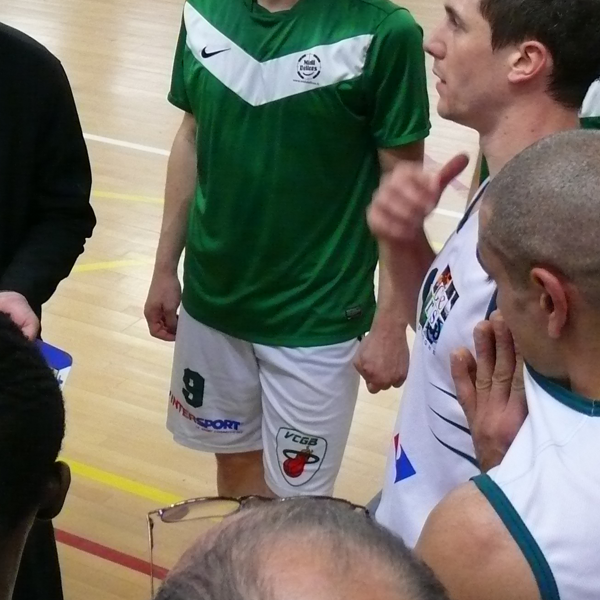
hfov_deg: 19.2
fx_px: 1686
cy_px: 171
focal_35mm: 86
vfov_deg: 20.1
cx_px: -83
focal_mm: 7.4
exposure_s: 1/50
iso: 400
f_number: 2.8
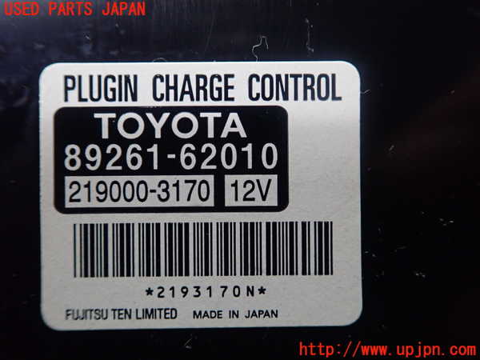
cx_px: 240
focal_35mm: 30
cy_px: 180
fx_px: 416
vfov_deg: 46.8
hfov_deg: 60.0
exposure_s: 1/125
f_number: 2.3
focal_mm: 5.5
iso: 500
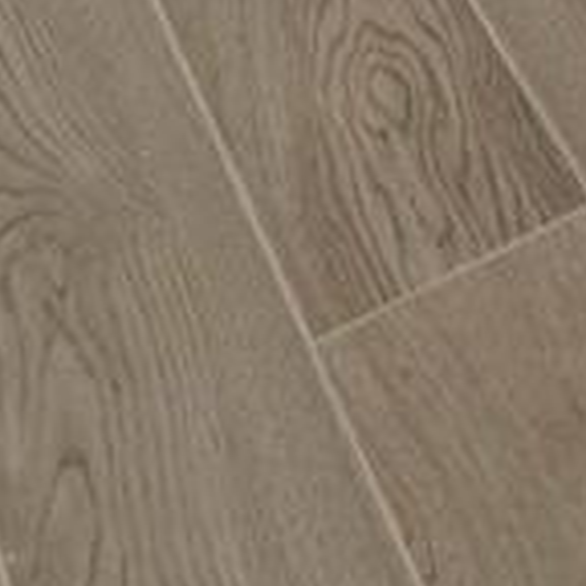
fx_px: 2432
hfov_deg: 12.3
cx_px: 1133
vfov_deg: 5.9
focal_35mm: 127
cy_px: -2519
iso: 250
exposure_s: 1/20
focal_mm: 14
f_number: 9
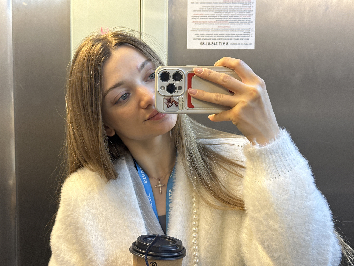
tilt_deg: -5.7
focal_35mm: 48
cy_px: 133
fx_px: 491
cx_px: 177
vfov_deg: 30.3
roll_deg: -0.4
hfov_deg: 39.7
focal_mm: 6.86
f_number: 1.78
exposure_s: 1/50
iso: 200
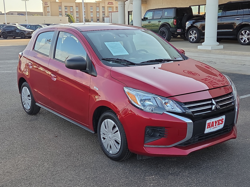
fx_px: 325
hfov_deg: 42.1
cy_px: 94
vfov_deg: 32.2
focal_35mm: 45
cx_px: 125
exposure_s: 1/312
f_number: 1.8
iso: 25
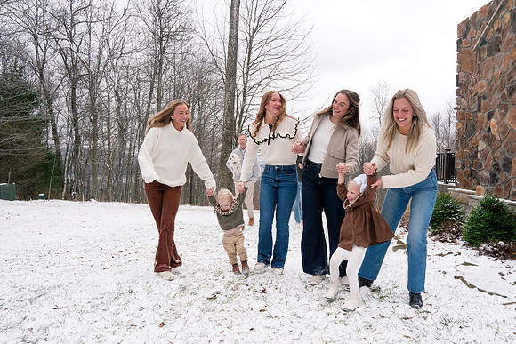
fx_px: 364
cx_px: 258
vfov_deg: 50.6
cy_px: 172
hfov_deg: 70.7
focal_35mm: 25
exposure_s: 1/250
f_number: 13
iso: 800
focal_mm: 24
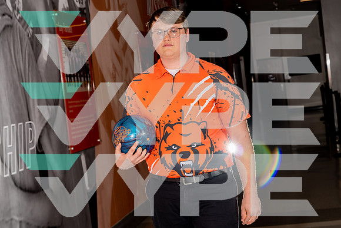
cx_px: 171
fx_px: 749
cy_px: 116
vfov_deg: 17.3
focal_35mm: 79
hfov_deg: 25.6
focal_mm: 70
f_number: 5.6
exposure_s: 1/250
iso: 100
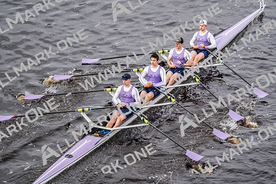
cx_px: 138
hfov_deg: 10.3
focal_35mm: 200
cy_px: 92
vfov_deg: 6.9
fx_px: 1534
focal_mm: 200
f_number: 2.8
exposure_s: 1/2000
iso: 320
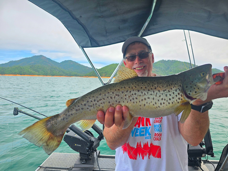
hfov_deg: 73.9
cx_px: 114
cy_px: 86
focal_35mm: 23
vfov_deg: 58.9
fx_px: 151
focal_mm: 6.3
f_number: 1.7
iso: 12
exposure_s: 1/500
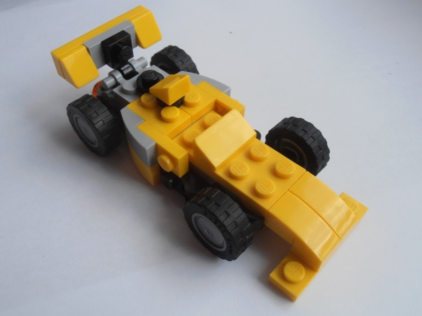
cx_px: 211
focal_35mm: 37
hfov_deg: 50.1
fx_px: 451
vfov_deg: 38.7
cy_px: 158
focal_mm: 6.61
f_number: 3.9
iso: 80
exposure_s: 1/125
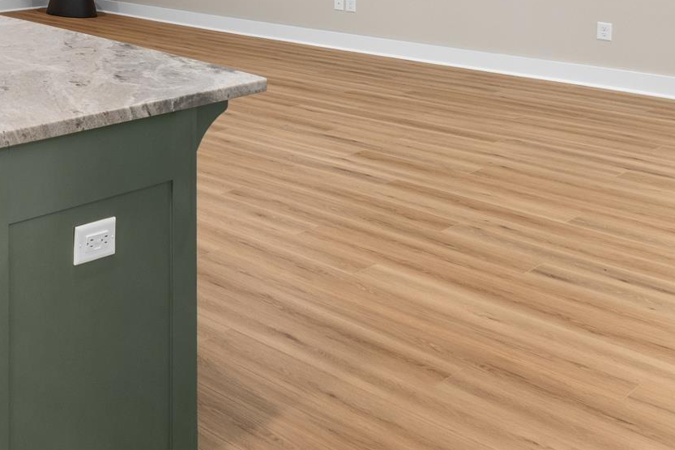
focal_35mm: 45
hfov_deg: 31.9
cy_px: -107
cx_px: -224
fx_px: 844
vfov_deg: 26.2
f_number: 9
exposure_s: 1/1.67
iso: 200
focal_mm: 10
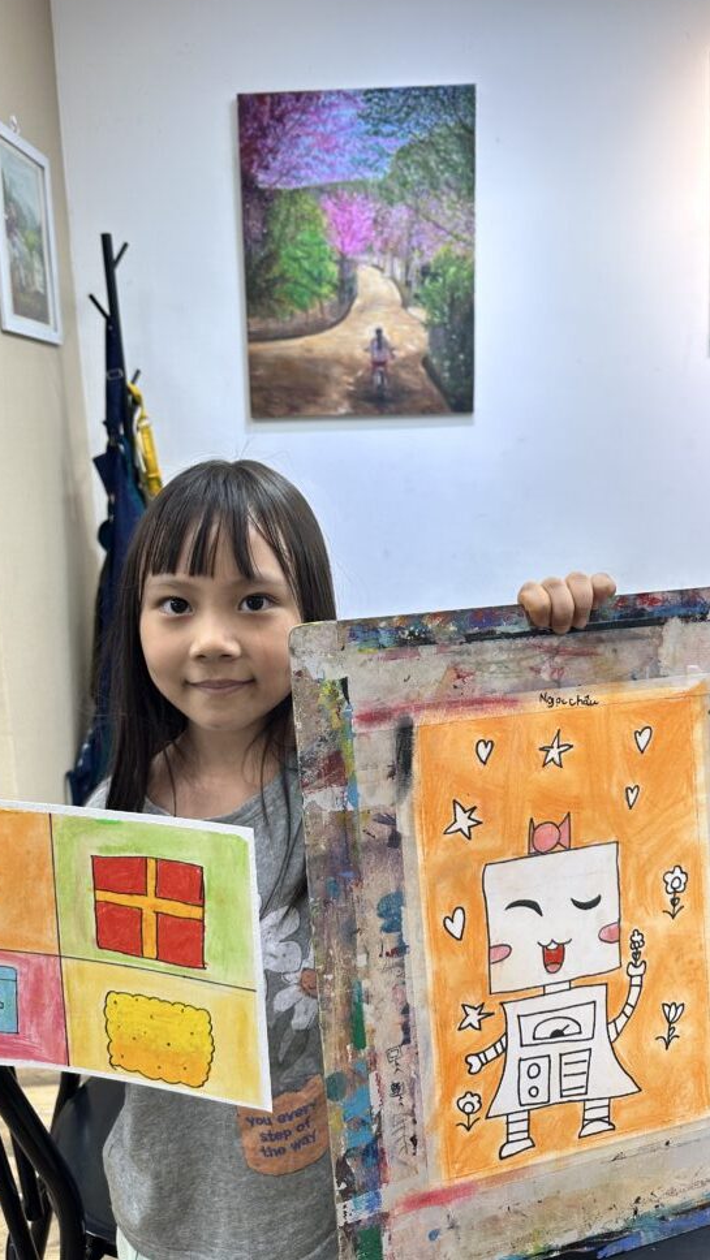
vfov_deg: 69.8
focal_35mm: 27
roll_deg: +1.2
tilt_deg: -8.4
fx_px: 903
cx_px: 345
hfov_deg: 42.9
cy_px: 610
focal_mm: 6.86
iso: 80
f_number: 1.78
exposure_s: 1/100
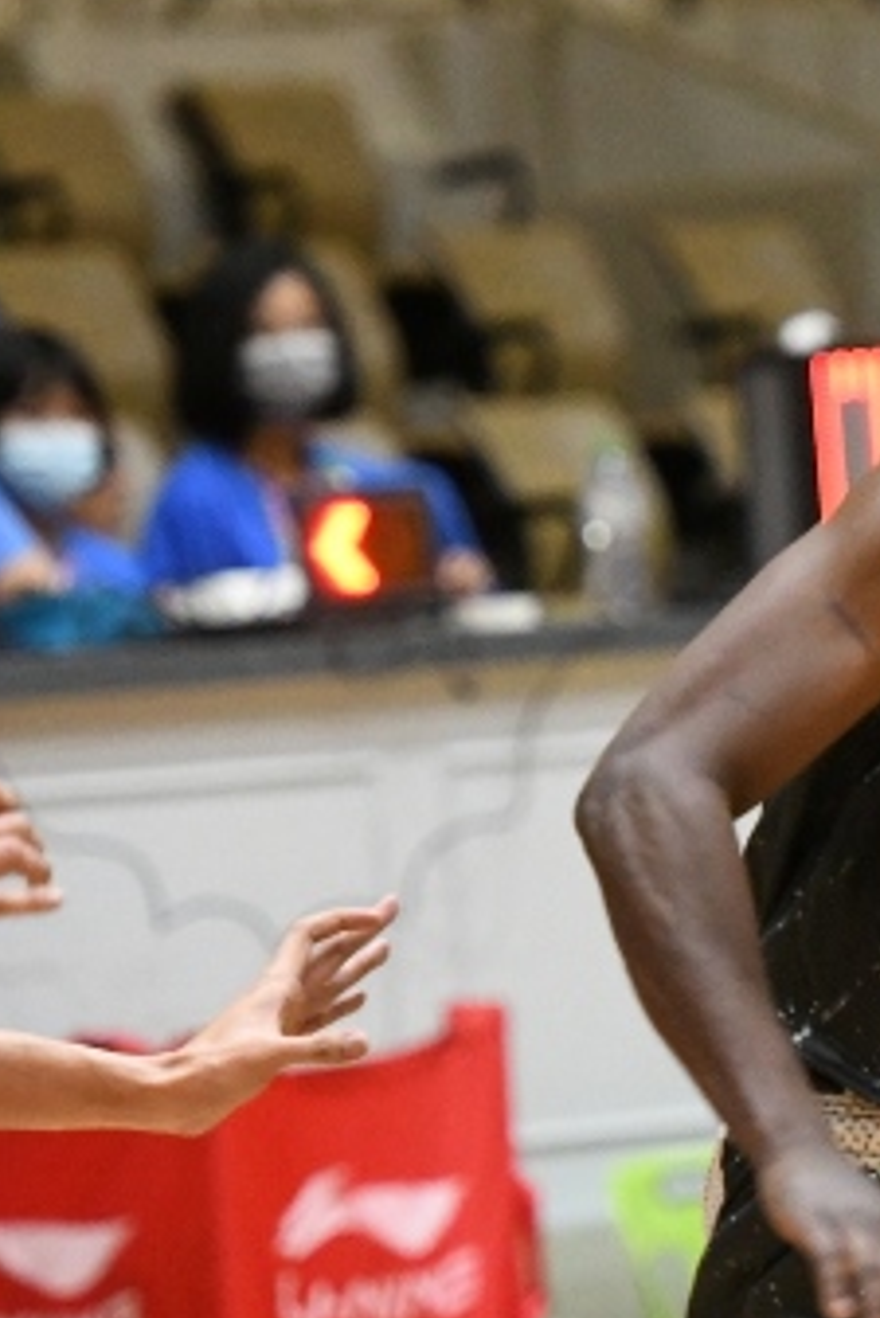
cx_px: 612
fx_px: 14797
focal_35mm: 404
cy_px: 1017
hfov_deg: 3.4
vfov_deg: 5.1
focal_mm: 165
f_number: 3.2
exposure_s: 1/500
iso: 8000
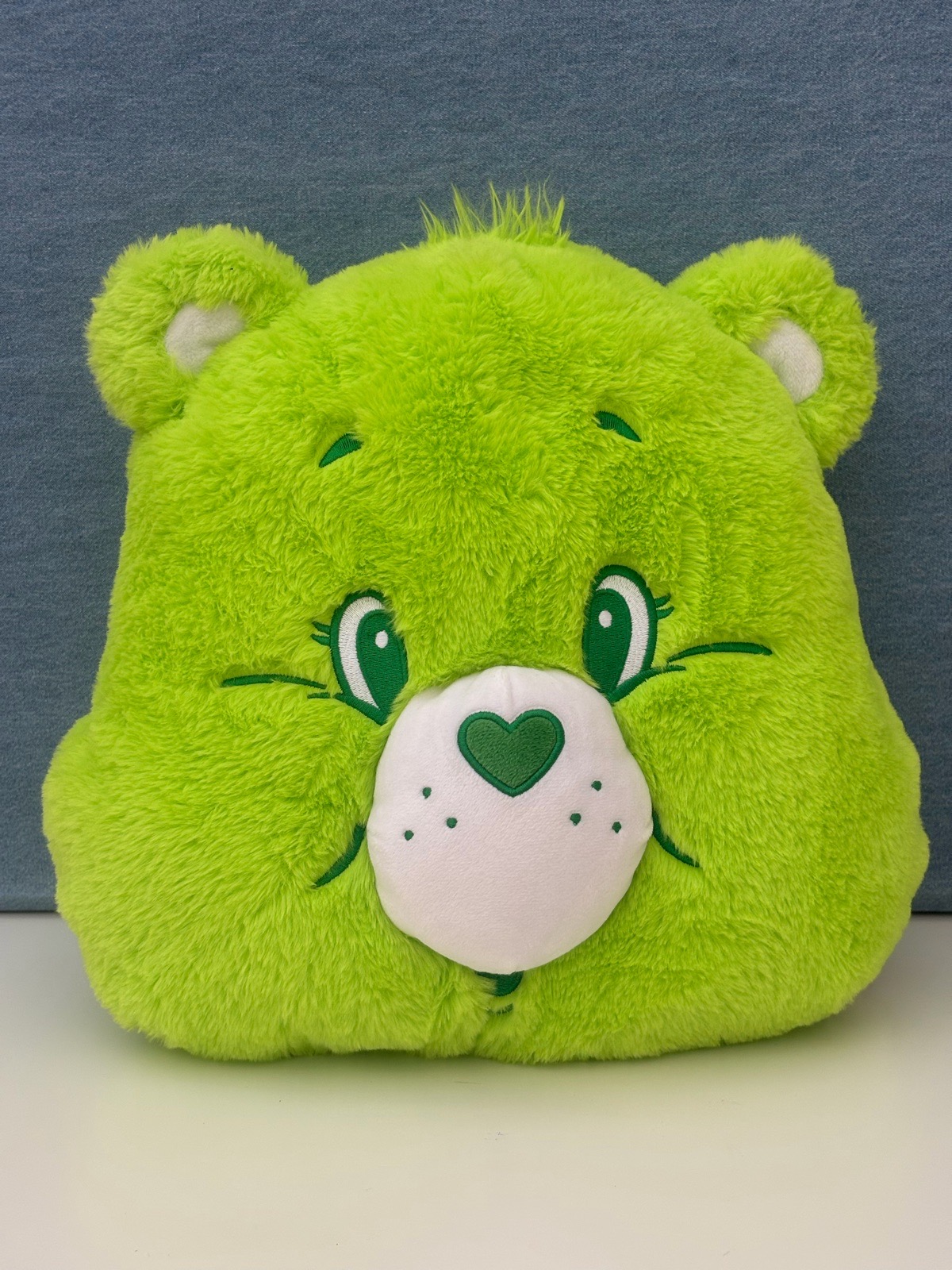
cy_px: 635
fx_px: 1907
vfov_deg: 36.8
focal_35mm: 52
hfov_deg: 28.0
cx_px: 476
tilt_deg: -10.9
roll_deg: +0.0
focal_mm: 5.96
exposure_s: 1/50
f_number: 1.6
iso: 32
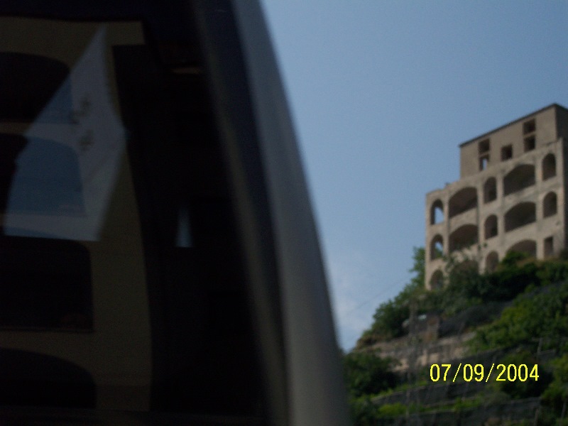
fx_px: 1871
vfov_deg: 13.0
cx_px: 284
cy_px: 213
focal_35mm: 114
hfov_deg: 17.3
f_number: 8
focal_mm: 24
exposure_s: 1/500
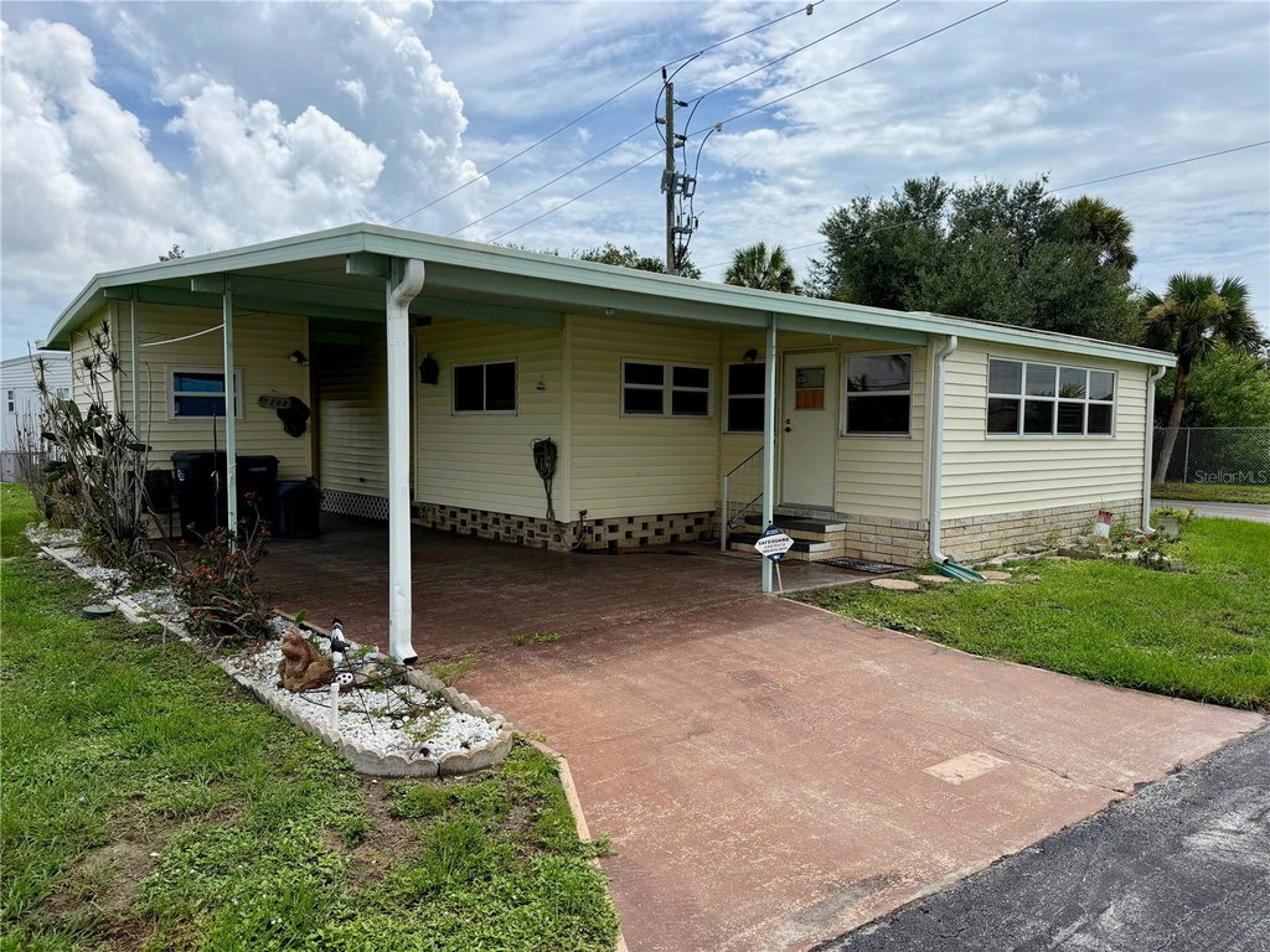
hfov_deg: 71.6
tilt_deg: -3.1
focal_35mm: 24
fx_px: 881
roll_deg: +0.1
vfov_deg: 56.8
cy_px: 476
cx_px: 635
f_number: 1.78
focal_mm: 6.76
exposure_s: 1/6711
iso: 80
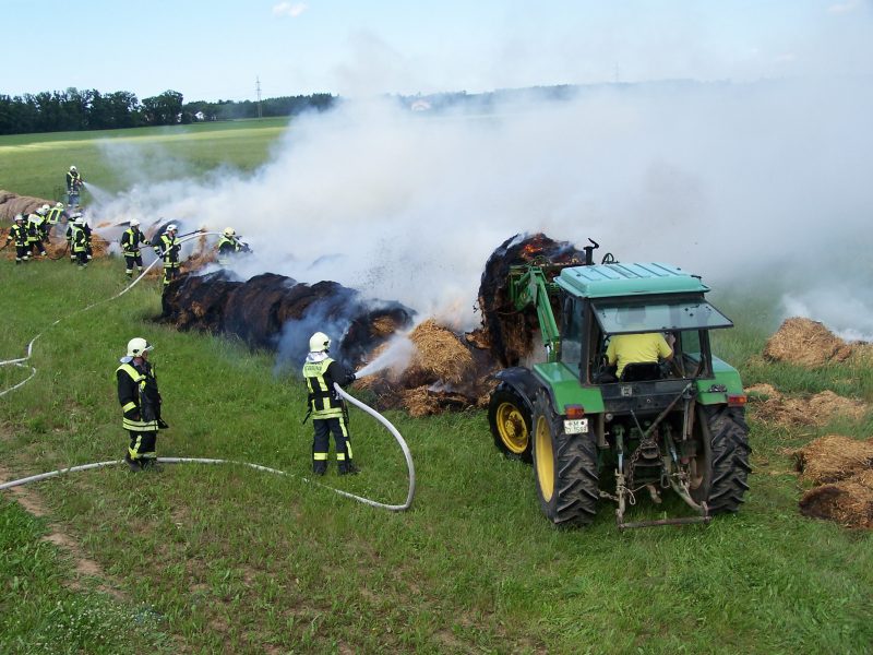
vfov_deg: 30.3
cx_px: 436
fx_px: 1211
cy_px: 328
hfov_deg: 39.7
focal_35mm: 48
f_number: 3
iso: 80
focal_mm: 8
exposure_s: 1/640
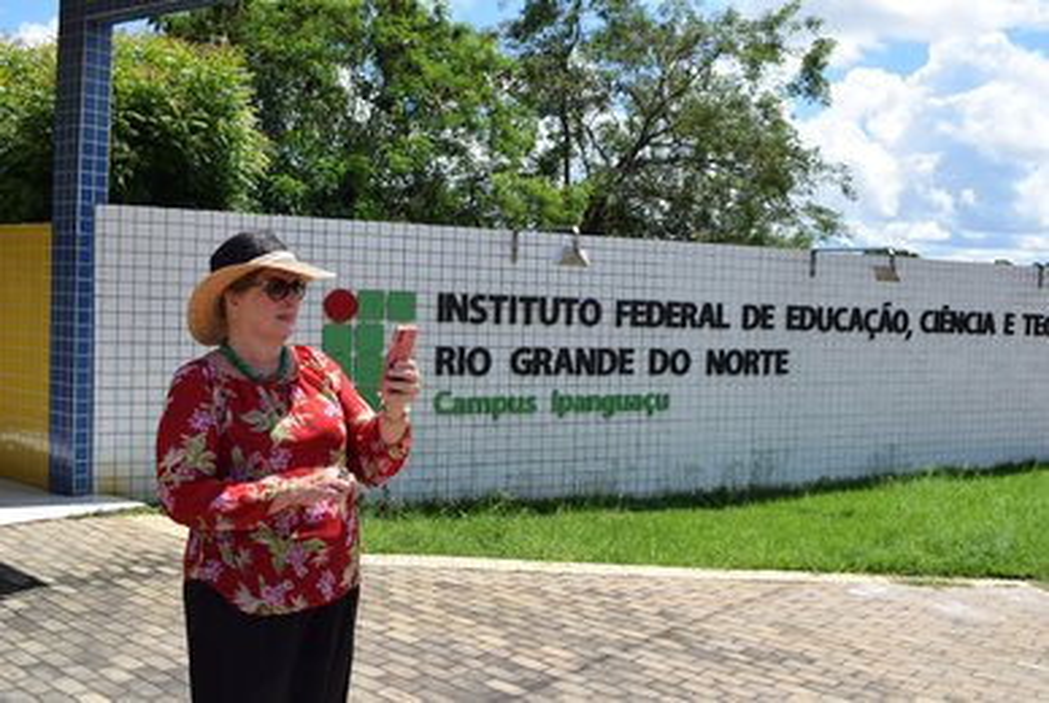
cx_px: 524
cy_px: 352
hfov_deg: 53.1
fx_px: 1051
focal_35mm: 36
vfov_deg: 37.0
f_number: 10
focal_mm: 24
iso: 200
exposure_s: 1/400
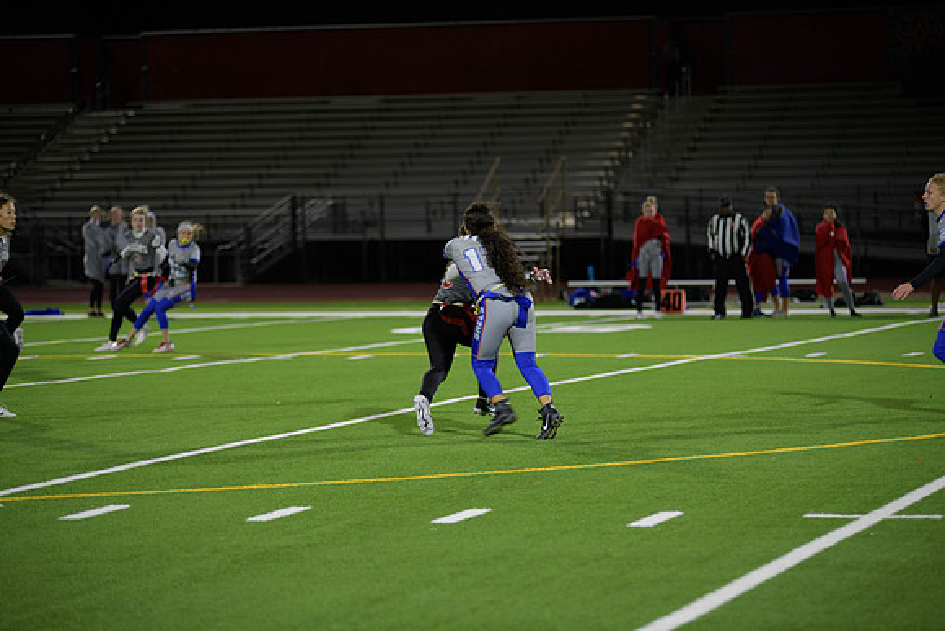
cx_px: 472
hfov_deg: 15.8
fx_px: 3413
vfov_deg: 10.6
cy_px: 316
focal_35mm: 130
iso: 720
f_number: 2.8
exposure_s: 1/200
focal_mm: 130
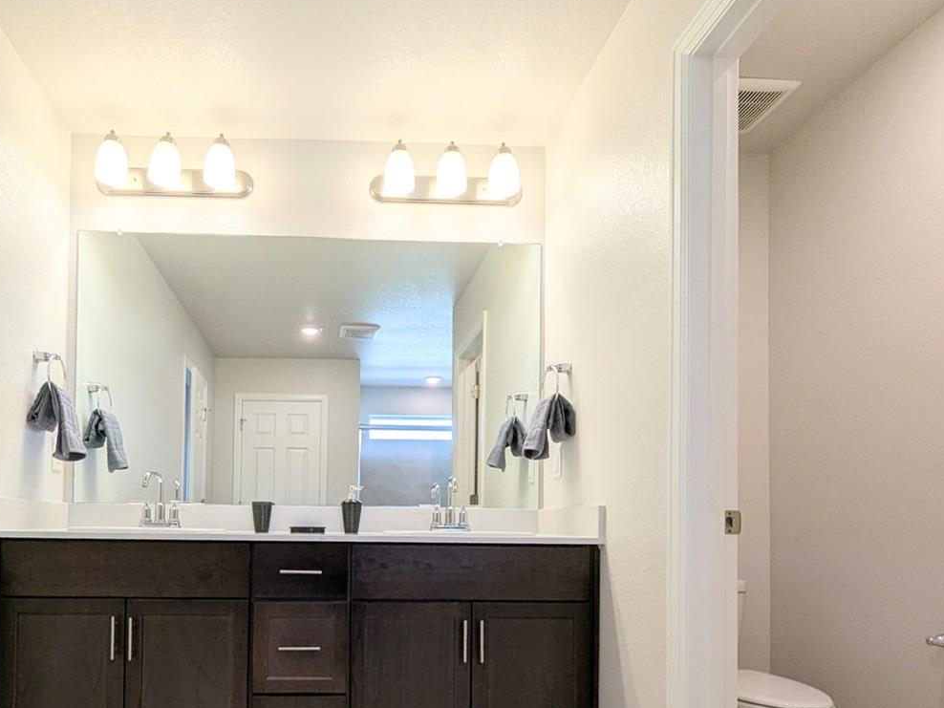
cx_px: 350
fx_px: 573
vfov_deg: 60.7
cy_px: 513
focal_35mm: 21
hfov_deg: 77.5
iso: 52
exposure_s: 1/120
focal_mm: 1.95
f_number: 2.2
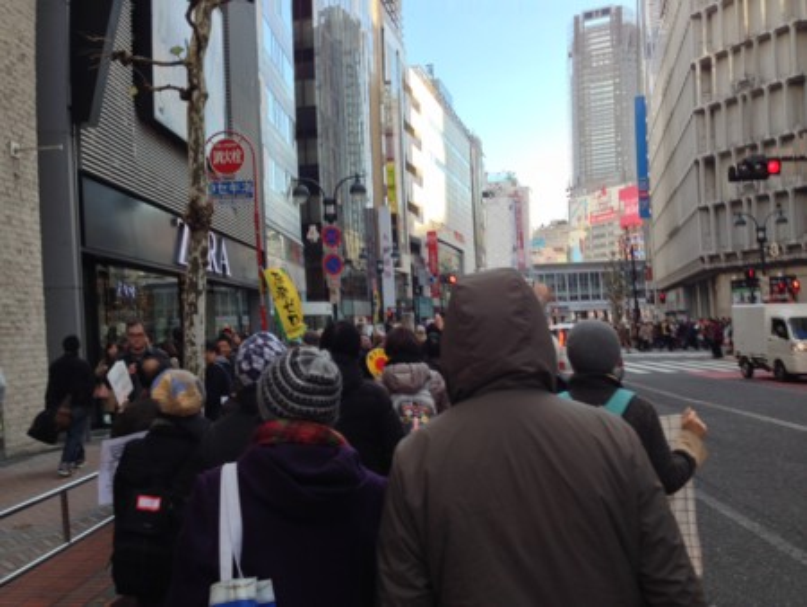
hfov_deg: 55.3
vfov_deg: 43.0
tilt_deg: +1.8
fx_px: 770
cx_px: 404
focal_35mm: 33
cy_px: 304
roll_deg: +1.8
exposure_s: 1/213
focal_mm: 4.12
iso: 50
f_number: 2.4
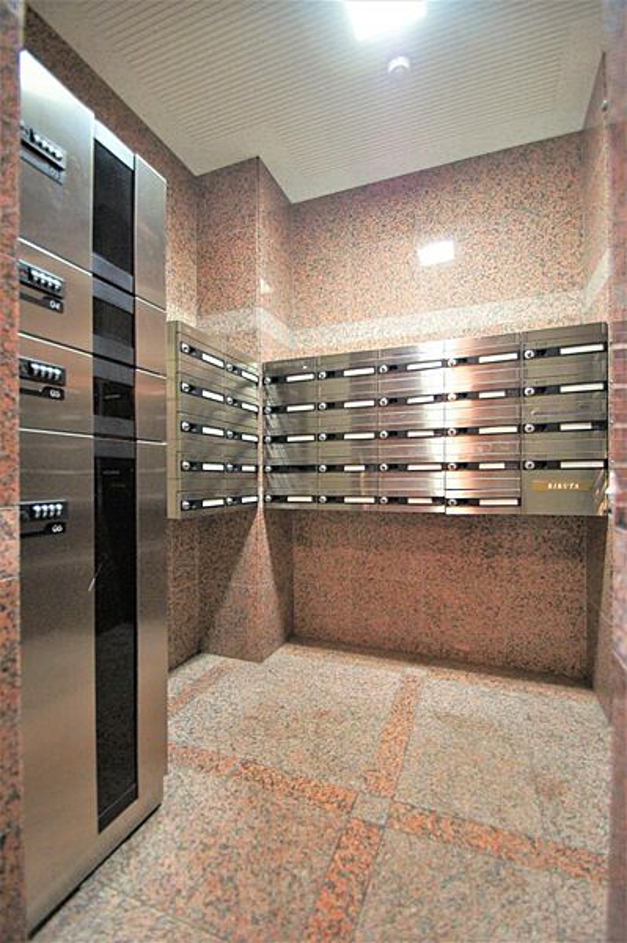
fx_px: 393
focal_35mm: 15
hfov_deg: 77.2
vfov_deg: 100.4
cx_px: 314
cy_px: 472
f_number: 3.5
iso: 800
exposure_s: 1/30
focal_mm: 10
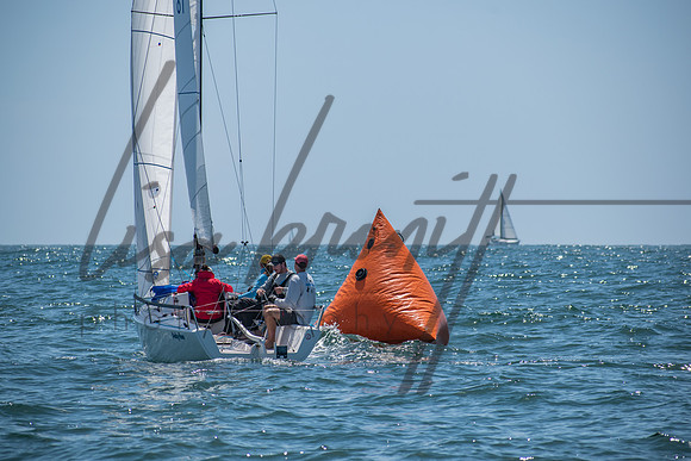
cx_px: 346
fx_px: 4665
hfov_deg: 8.5
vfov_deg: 5.7
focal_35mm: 243
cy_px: 230
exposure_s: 1/1250
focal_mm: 155
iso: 200
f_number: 6.3
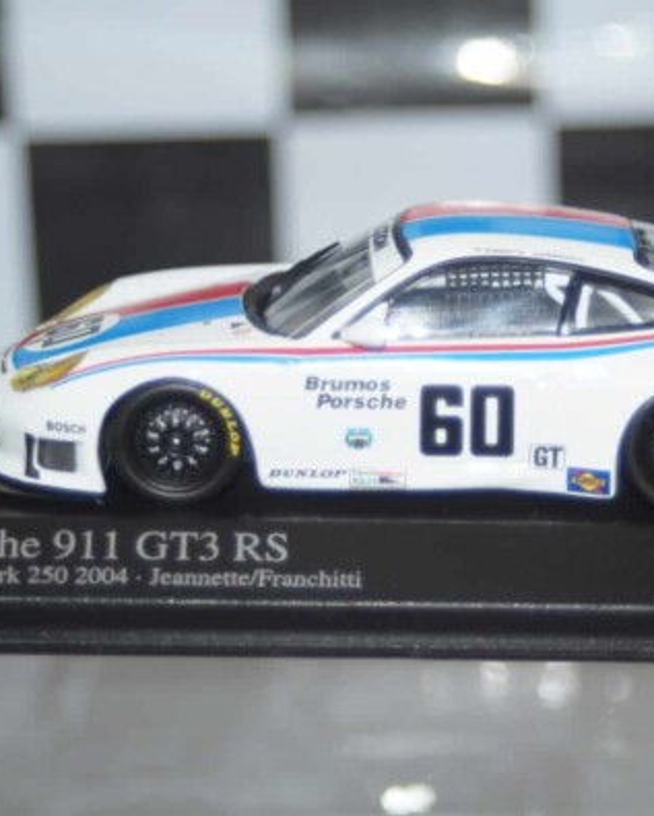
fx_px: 3096
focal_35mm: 128
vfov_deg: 15.0
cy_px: 410
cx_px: 458
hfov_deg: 12.0
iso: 320
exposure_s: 1/160
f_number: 5.6
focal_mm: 60
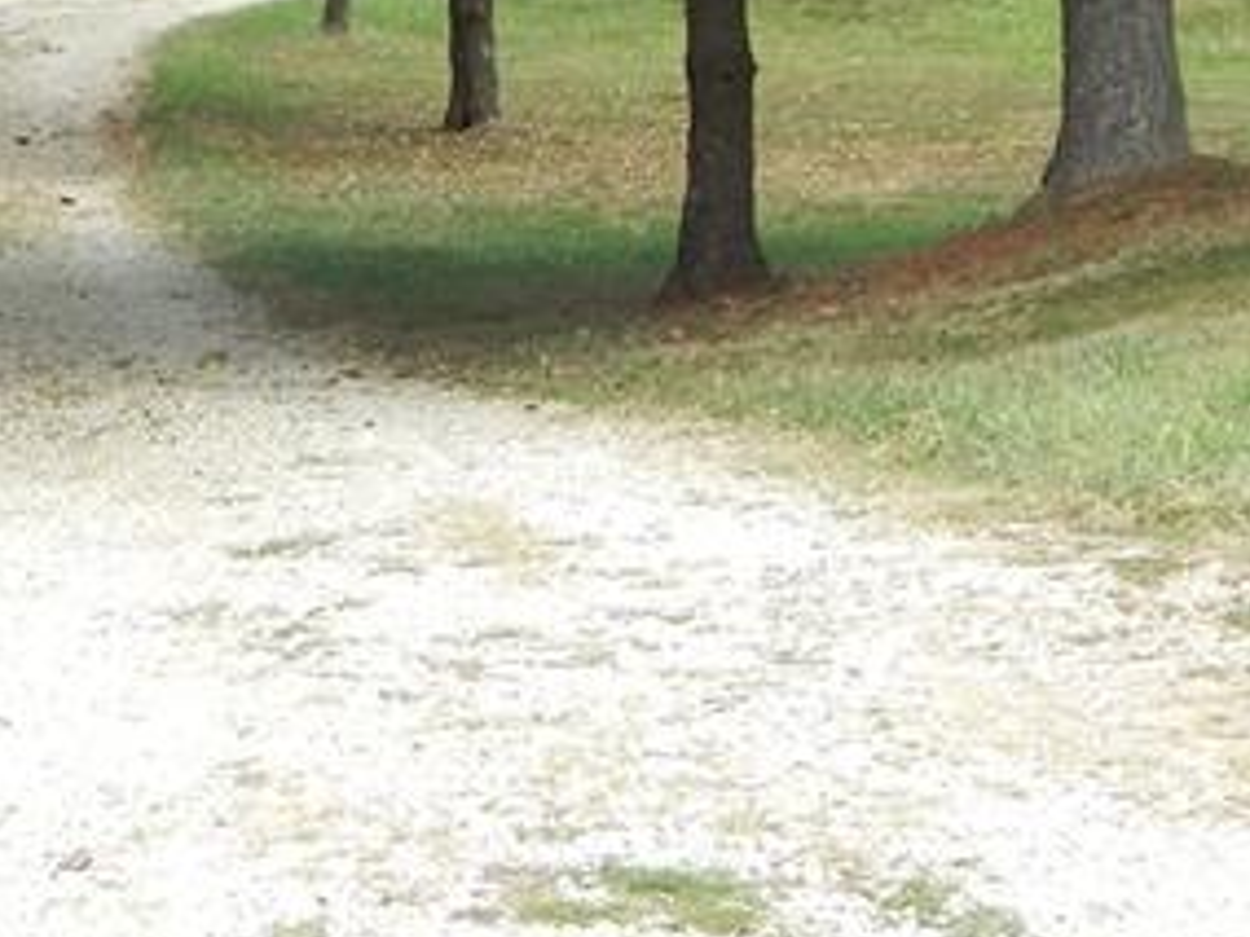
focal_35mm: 137
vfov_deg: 10.8
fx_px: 4947
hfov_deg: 14.2
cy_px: 405
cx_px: -9
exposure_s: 1/250
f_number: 3.4
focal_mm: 6.8
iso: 125
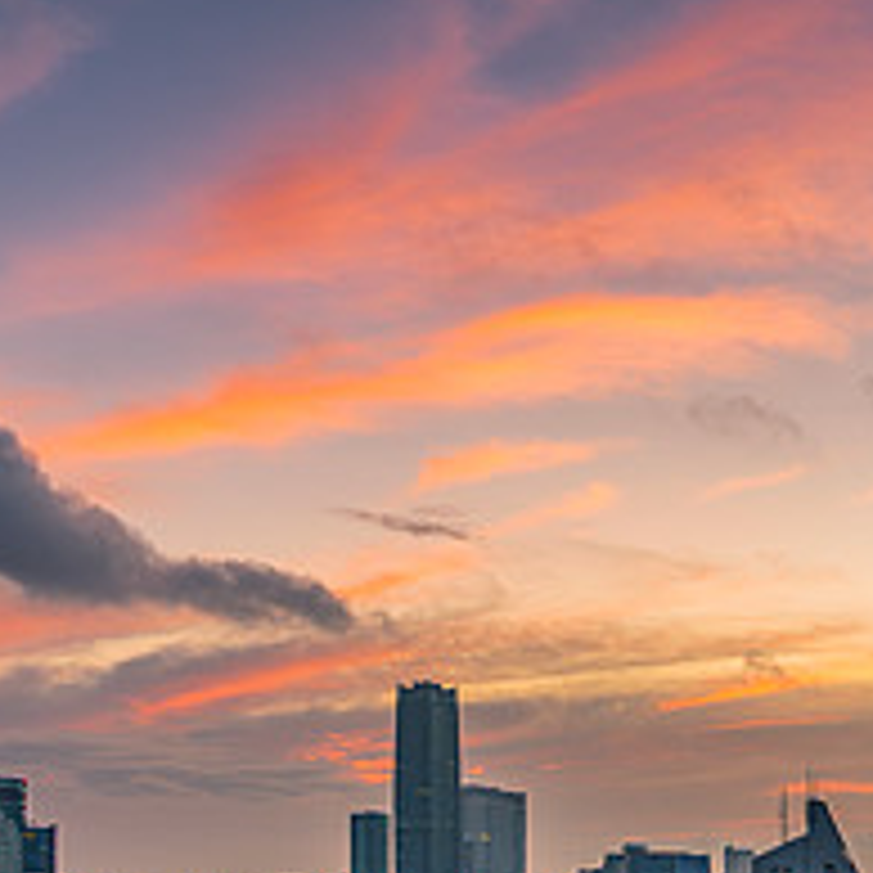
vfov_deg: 28.6
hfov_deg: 26.0
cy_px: 882
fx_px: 1598
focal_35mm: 56
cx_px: 1138
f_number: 8
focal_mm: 16
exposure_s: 1/6
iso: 100
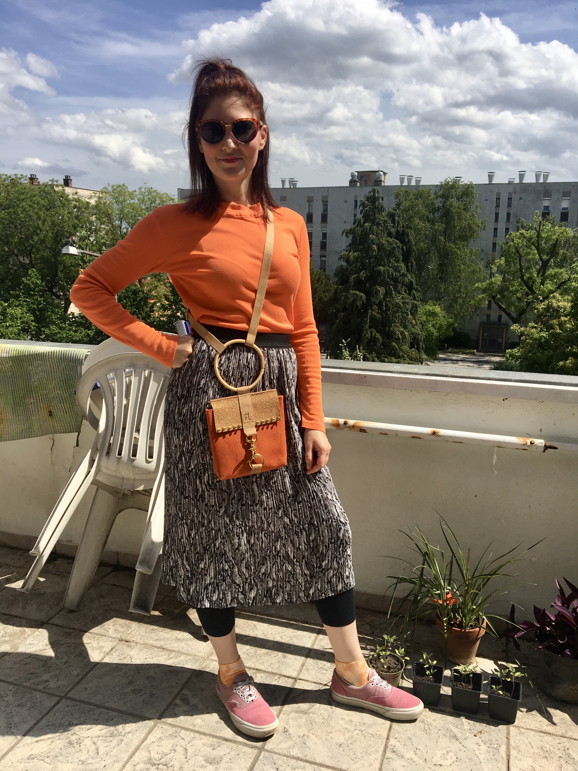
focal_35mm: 29
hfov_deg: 48.2
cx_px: 289
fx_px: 646
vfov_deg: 61.7
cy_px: 386
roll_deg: -1.7
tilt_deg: -10.0
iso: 25
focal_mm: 4.15
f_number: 2.2
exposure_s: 1/1923
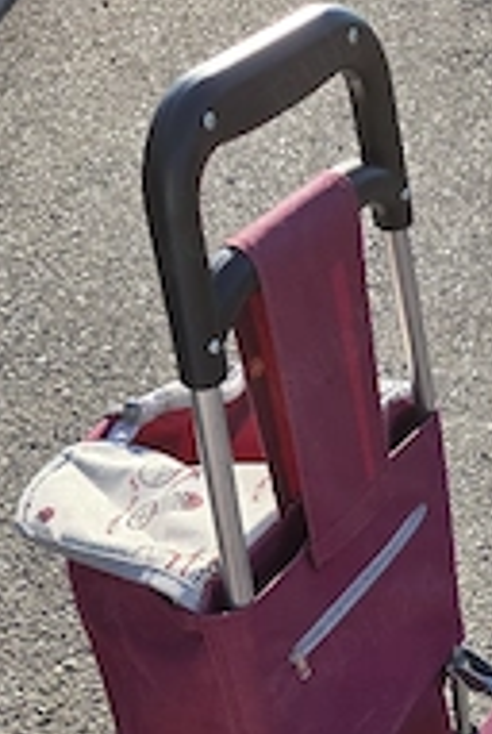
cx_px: 465
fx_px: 1021
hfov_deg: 26.0
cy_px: 661
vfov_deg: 37.0
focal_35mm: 50
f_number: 1.8
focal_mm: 5.4
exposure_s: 1/2500
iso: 80
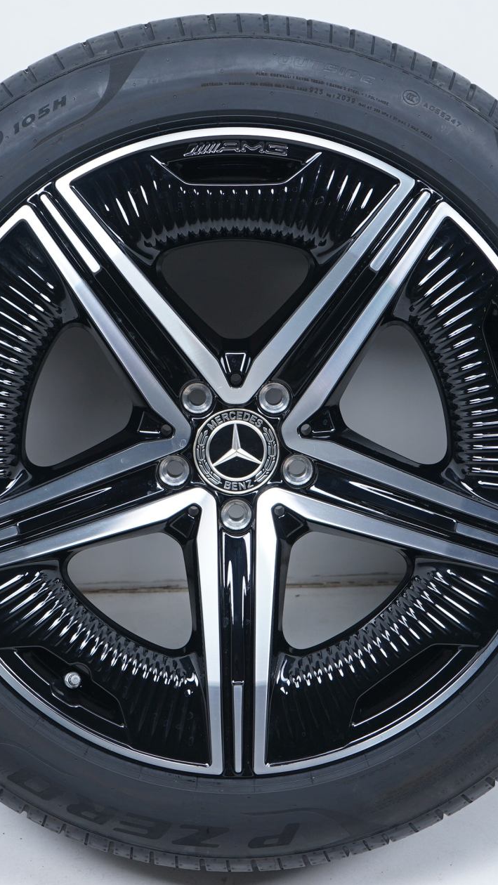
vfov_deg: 31.4
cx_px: 229
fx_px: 1572
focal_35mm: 67
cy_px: 438
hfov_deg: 18.0
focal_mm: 42
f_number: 7.1
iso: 250
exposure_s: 1/125
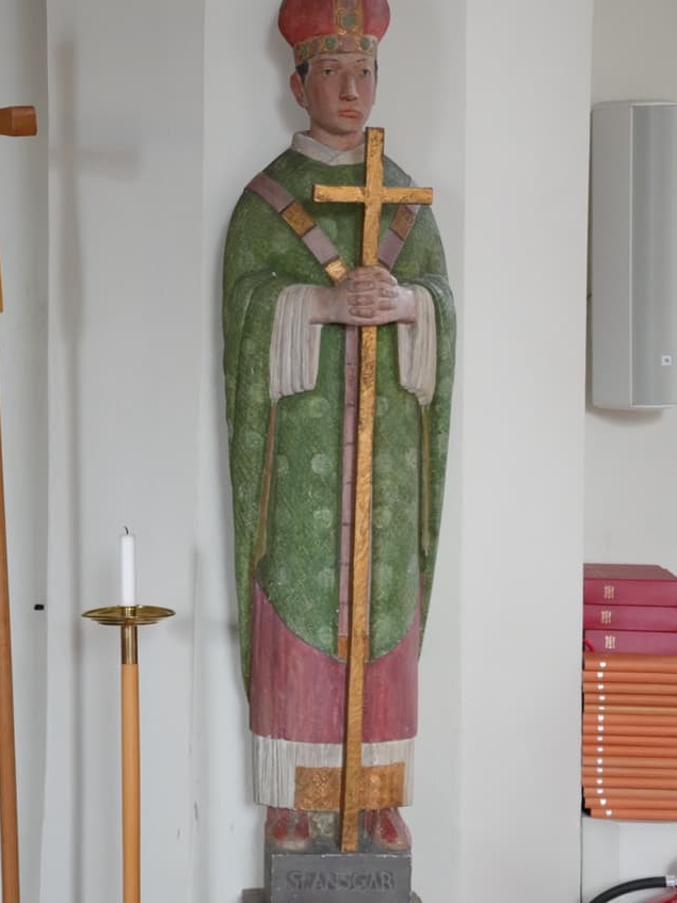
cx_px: 338
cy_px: 434
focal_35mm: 122
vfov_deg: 16.2
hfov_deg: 12.2
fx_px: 3177
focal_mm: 74.5
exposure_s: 1/160
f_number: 5.6
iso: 3200
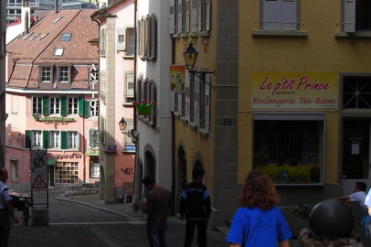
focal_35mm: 83
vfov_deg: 16.4
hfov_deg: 24.2
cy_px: 100
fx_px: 855
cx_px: 84
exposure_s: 1/331
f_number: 3.2
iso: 50
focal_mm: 6.3
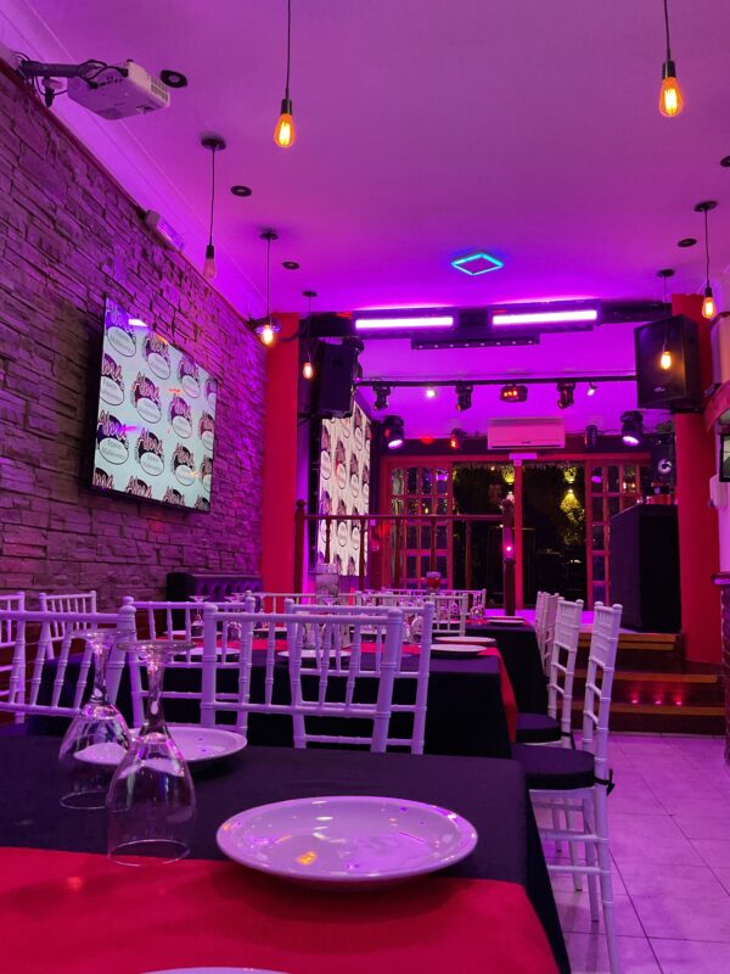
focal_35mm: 29
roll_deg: -0.3
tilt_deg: +5.9
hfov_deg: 48.2
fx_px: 815
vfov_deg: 61.7
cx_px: 365
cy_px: 487
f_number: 1.8
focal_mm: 3
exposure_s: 1/60
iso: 250
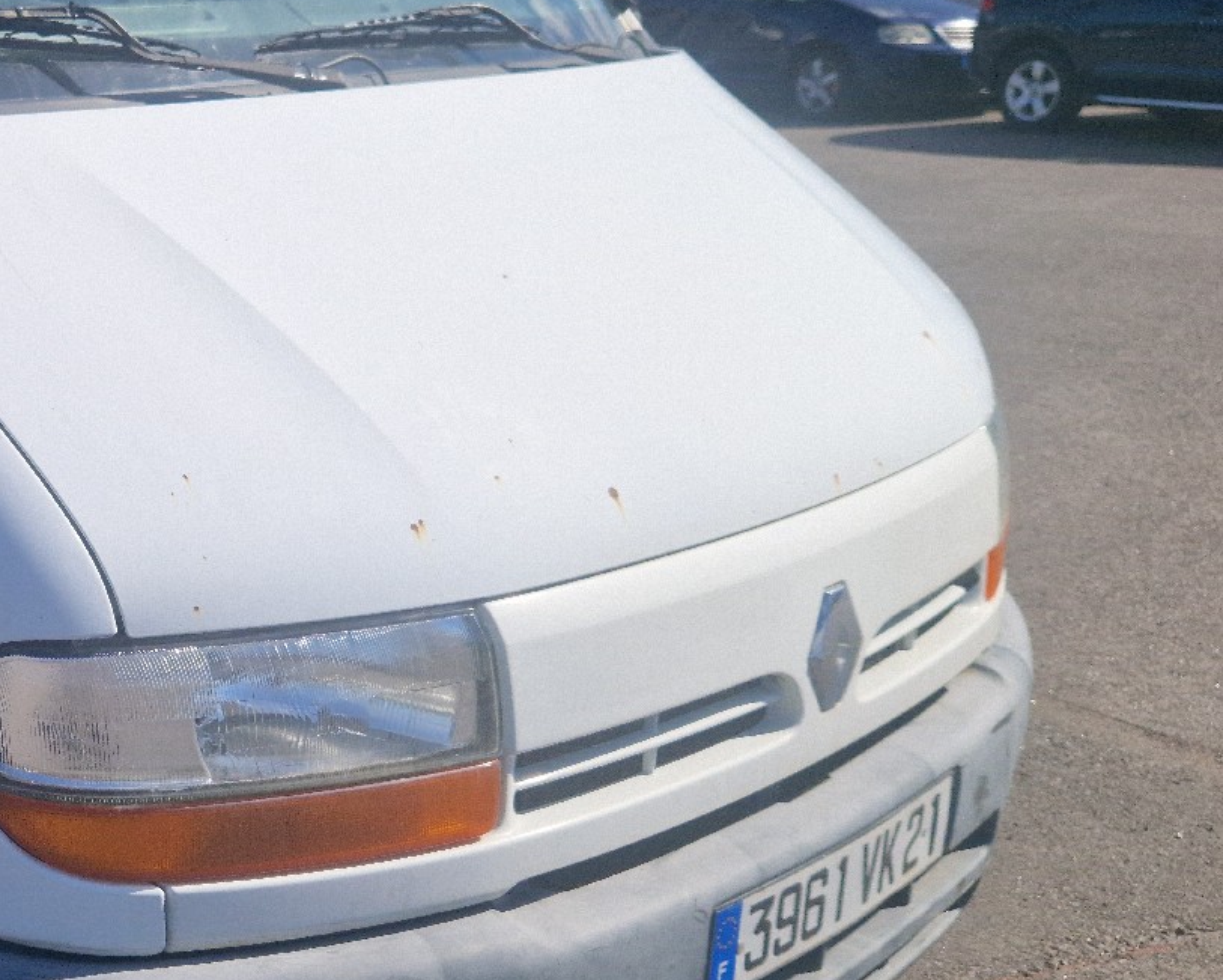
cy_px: 483
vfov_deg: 28.6
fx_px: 1919
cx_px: -122
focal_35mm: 53
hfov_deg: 31.4
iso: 50
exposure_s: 1/2500
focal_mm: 5.4
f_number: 1.8
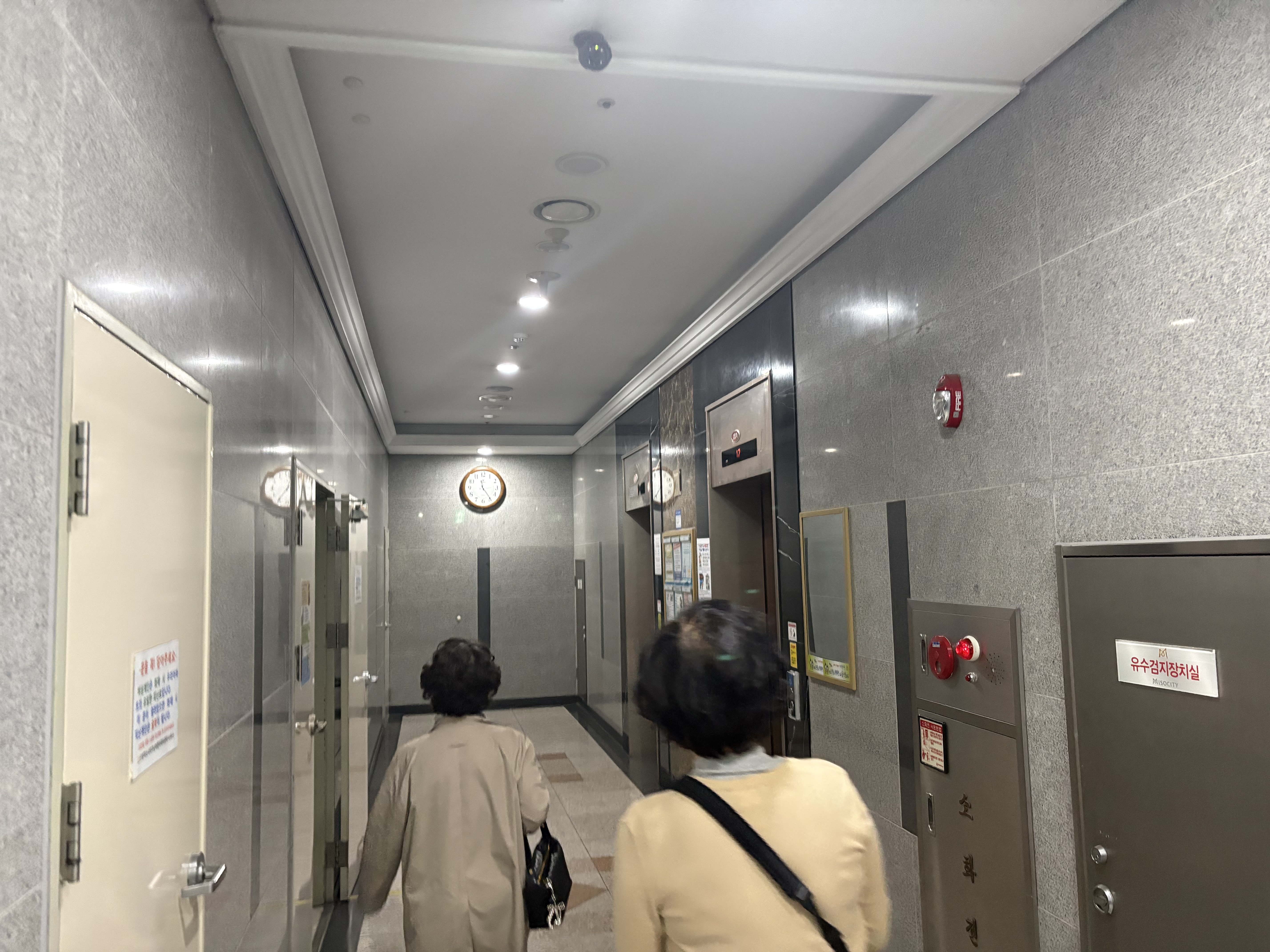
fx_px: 954
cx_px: 635
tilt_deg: +5.3
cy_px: 476
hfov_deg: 67.3
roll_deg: +1.3
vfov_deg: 53.1
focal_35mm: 26
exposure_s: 1/60
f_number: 1.6
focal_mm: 5.96
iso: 500
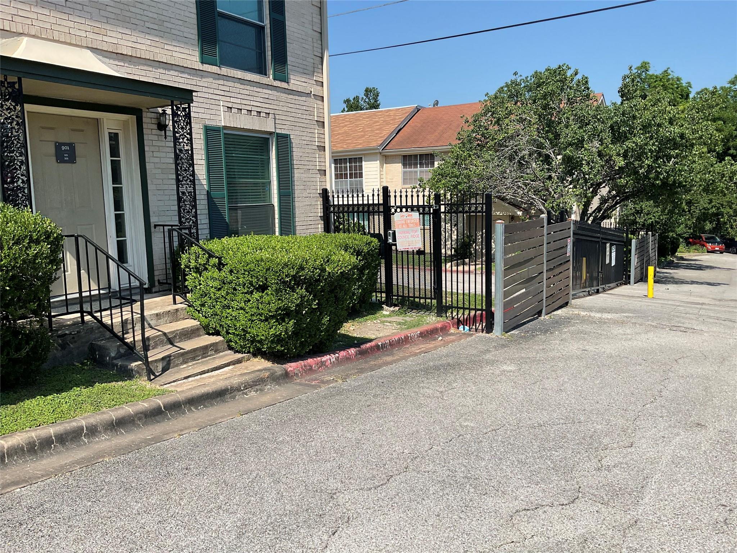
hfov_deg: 61.7
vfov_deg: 48.2
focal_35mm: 29
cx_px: 368
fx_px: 617
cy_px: 276
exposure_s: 1/1912
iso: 16
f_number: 1.8
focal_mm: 3
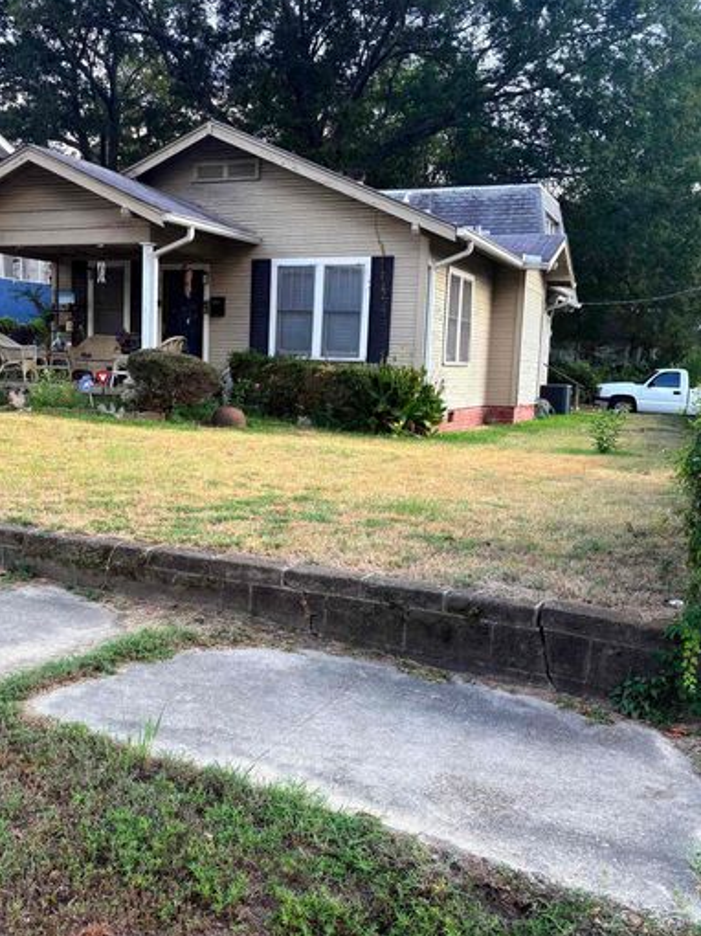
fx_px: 919
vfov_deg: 54.0
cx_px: 281
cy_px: 474
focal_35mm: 34
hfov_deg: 41.6
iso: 40
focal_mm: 5.96
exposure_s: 1/165
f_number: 1.6
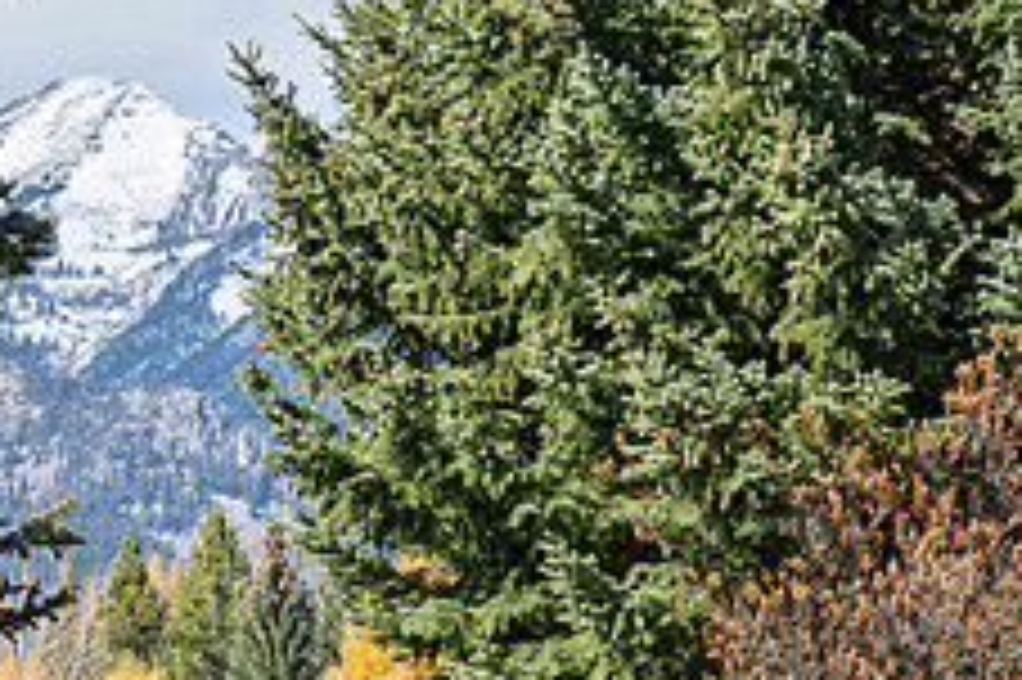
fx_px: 6525
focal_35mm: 230
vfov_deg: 6.0
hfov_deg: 8.9
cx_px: 194
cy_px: 484
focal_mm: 90
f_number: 13
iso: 400
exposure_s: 1/250
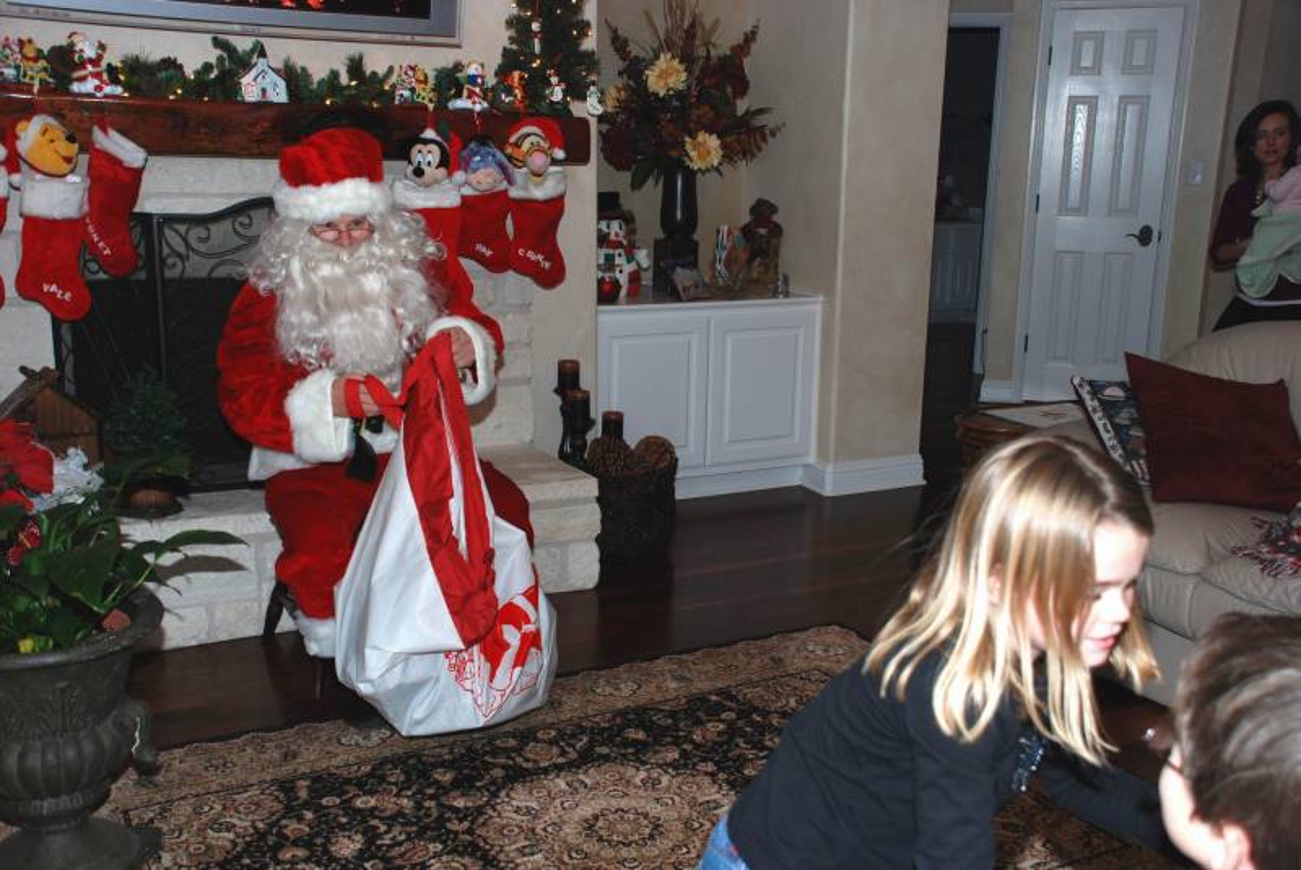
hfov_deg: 53.1
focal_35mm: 36
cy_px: 435
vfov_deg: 36.9
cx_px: 650
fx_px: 1302
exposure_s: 1/60
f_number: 4
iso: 200
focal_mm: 24
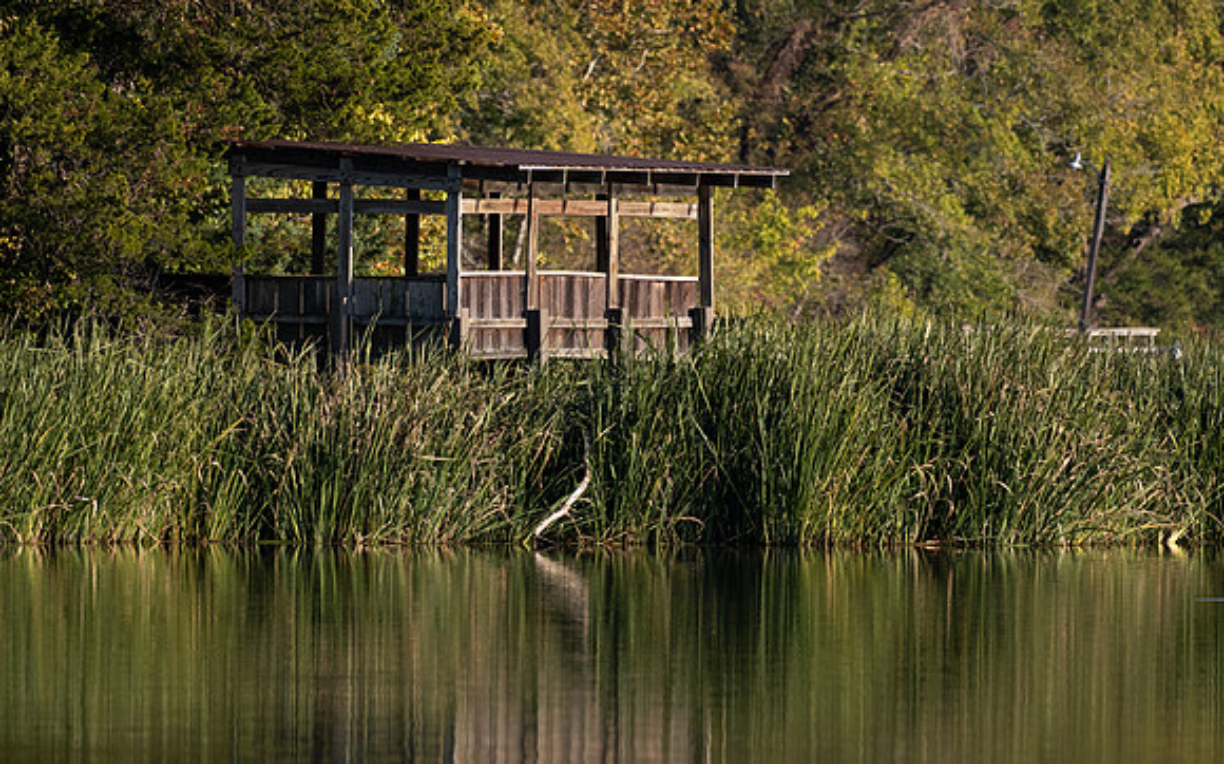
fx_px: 23060
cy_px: 265
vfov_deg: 1.9
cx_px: 559
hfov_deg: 3.0
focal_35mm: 692
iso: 320
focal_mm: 300
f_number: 4
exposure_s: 1/1600
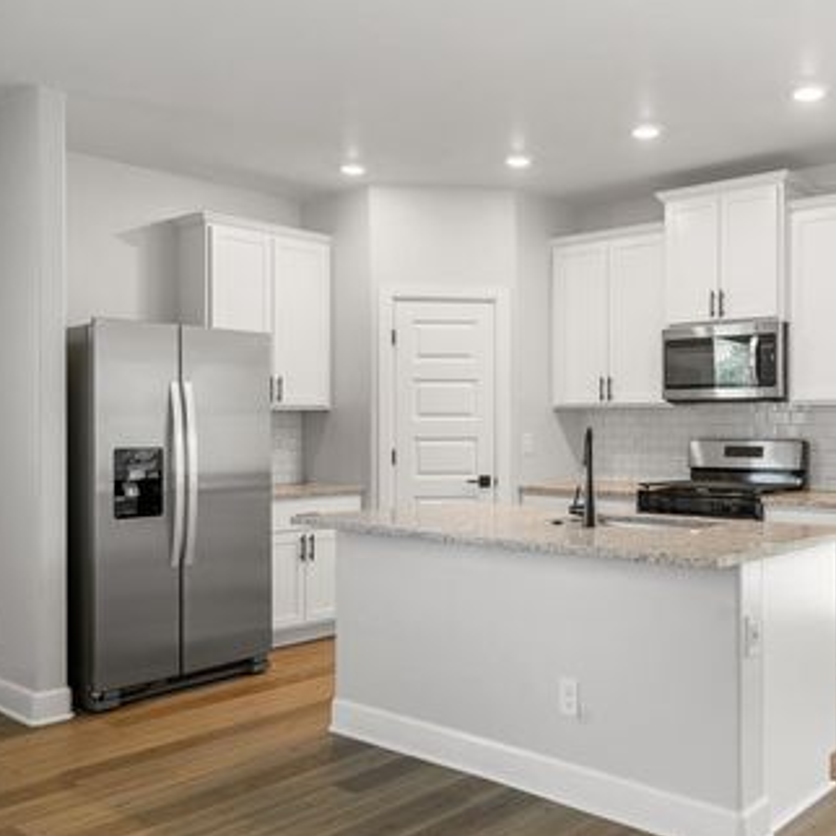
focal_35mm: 33
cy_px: 409
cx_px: 592
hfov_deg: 48.4
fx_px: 902
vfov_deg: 49.7
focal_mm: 25
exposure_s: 1/4
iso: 500
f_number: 7.1
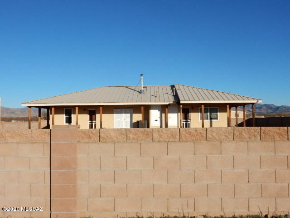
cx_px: 145
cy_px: 109
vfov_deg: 39.7
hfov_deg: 51.4
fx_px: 302
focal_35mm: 36
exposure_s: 1/2000
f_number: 4
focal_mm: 6.4
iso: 125
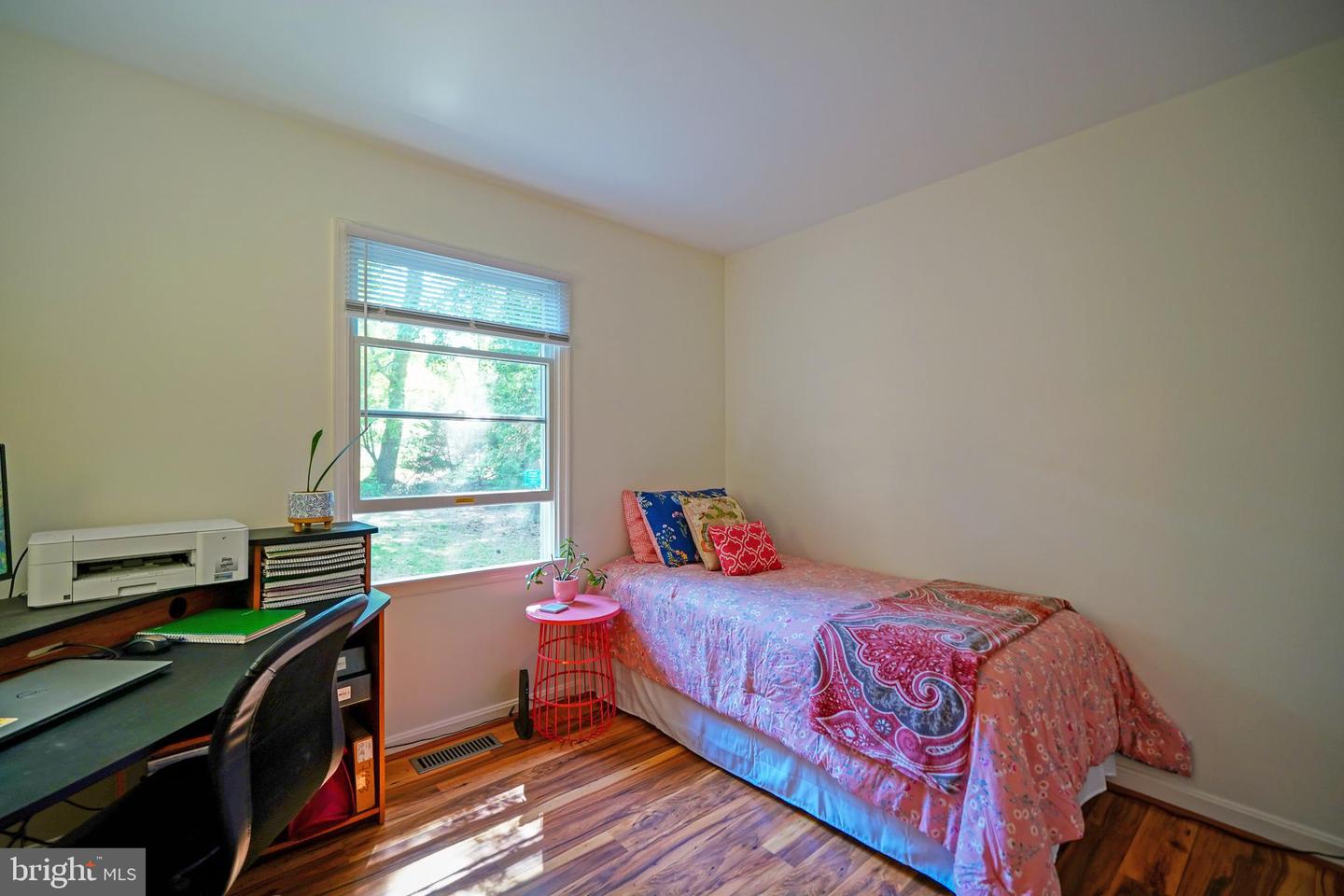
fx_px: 560
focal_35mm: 15
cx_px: 672
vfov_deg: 77.3
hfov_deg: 100.4
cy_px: 448
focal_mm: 10
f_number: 2.8
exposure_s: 1/30
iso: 320
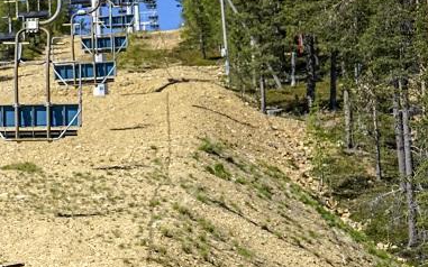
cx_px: -73
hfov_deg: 13.3
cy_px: 237
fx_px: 1796
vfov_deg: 8.5
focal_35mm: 154
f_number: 5
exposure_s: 1/8000
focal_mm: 60
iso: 1250
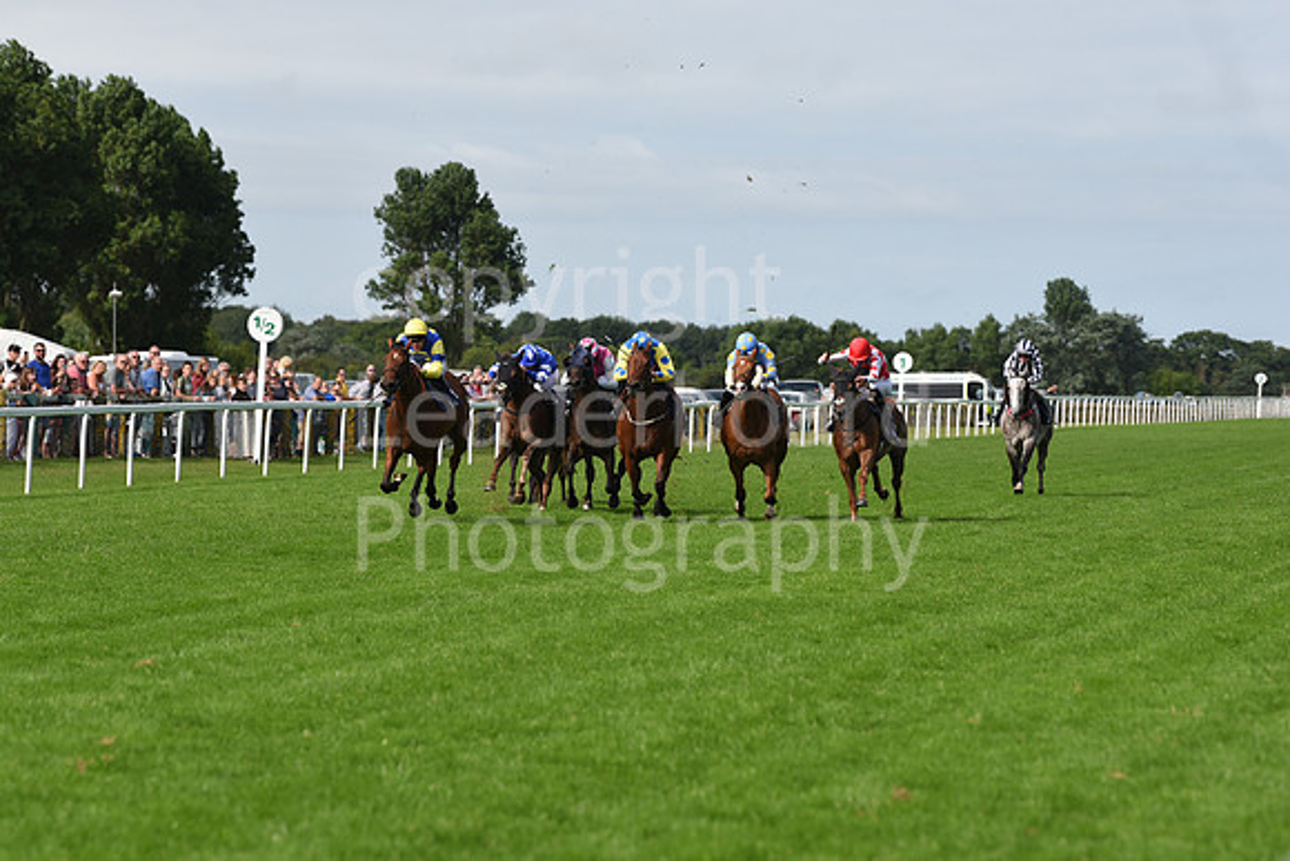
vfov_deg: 6.9
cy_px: 430
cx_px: 645
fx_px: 7168
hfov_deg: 10.3
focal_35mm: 200
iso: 400
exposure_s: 1/2000
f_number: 6.3
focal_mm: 200
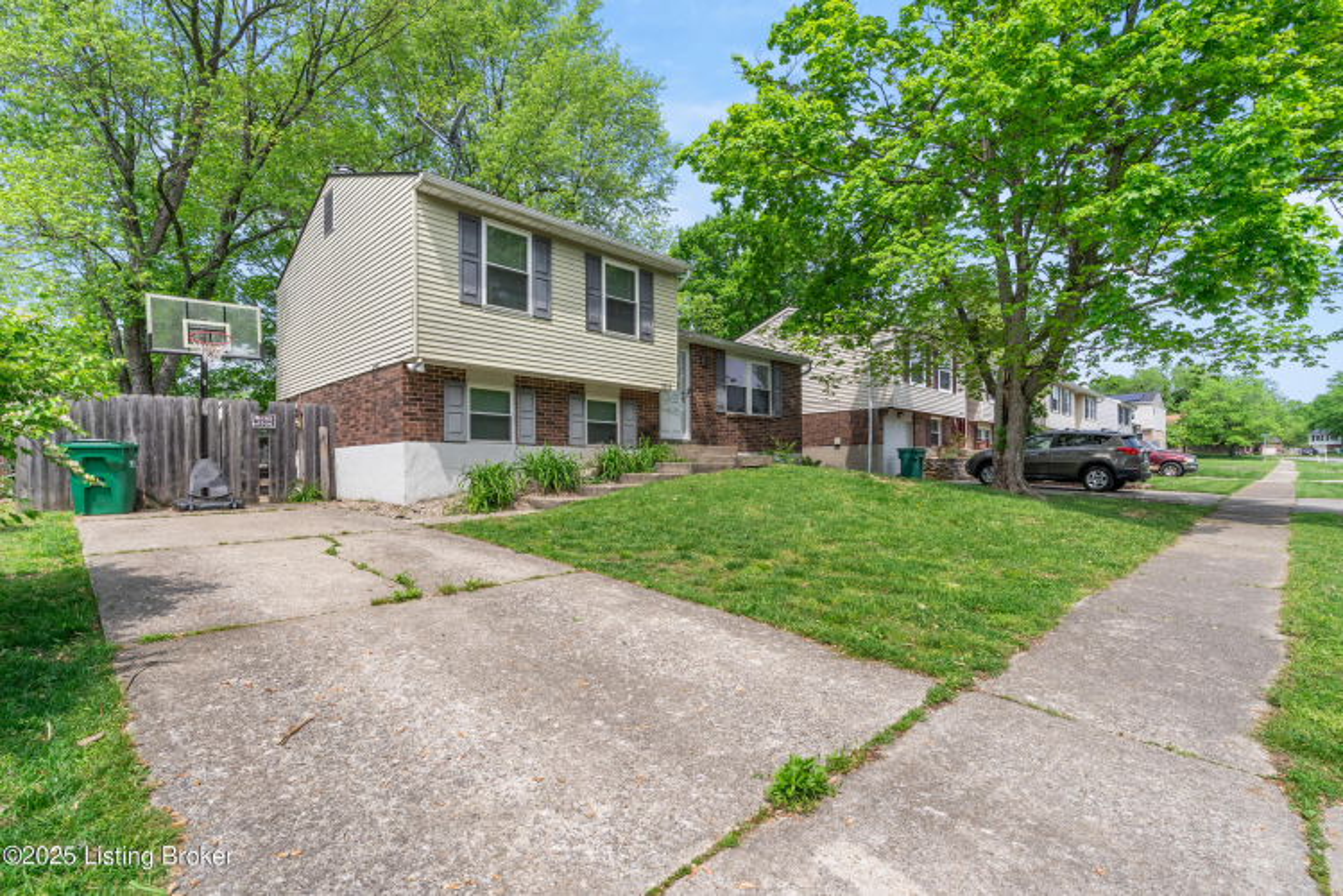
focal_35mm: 16
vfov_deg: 73.7
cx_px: 672
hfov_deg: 96.7
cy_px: 448
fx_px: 597
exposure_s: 1/500
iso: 400
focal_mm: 16
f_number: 10
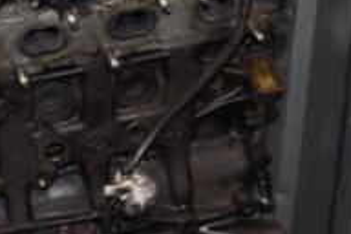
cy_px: 88
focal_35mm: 103
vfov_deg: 13.3
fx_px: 1004
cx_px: 2
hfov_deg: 19.3
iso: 800
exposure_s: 1/60
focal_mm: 22
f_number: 5
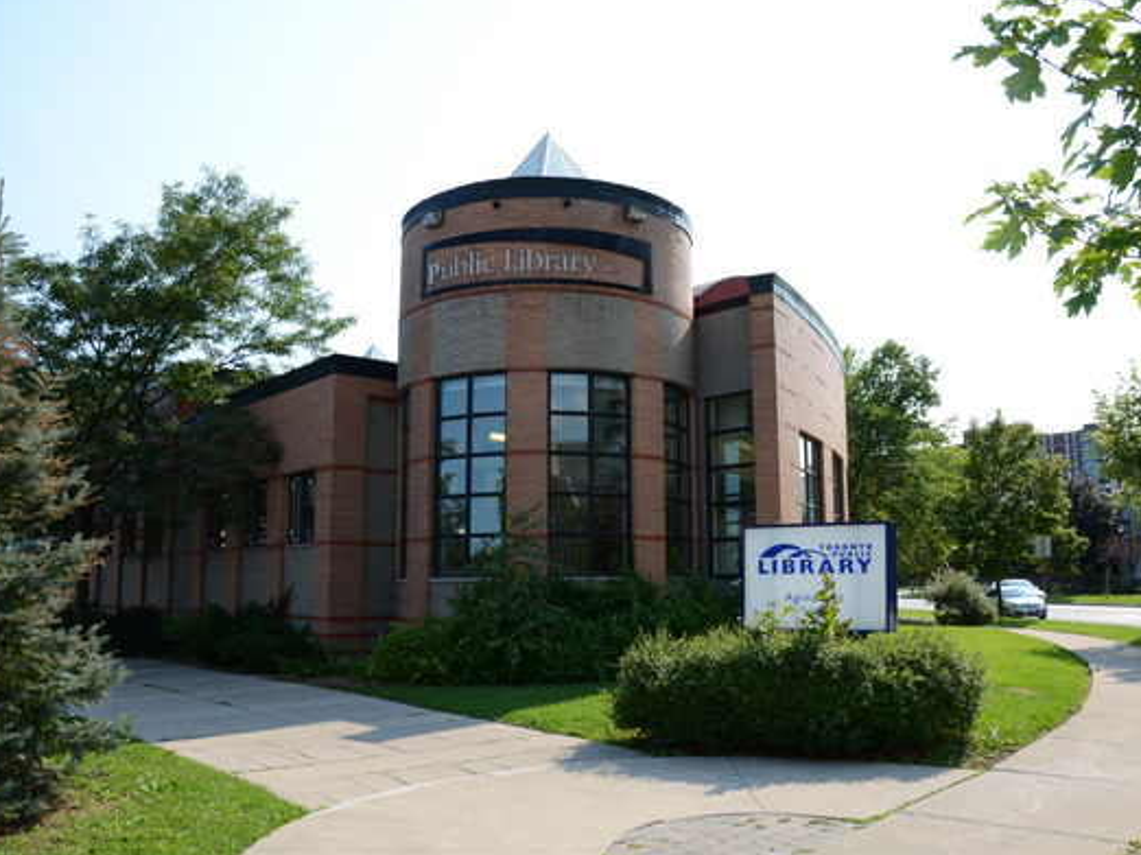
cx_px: 630
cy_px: 424
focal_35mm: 30
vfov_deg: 46.8
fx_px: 988
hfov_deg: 59.9
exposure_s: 1/160
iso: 100
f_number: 8
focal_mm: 18
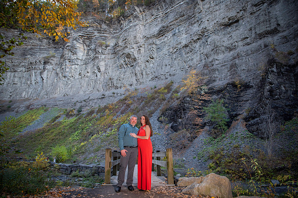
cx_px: 147
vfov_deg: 51.3
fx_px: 207
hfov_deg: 71.6
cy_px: 95
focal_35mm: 25
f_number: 2.8
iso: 250
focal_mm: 24
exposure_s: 1/125
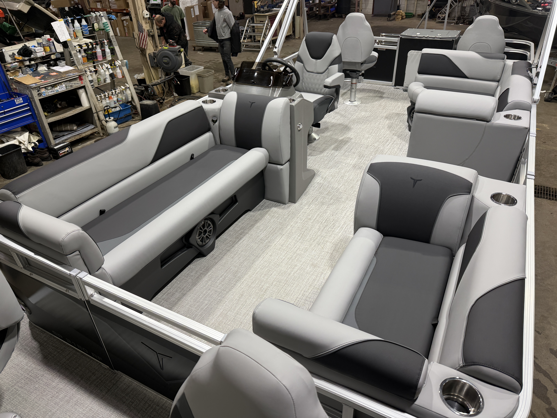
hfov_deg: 71.6
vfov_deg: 56.8
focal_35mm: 24
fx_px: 386
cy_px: 209
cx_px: 278
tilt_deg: -32.2
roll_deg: +2.9
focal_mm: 6.76
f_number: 1.78
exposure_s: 1/120
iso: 100
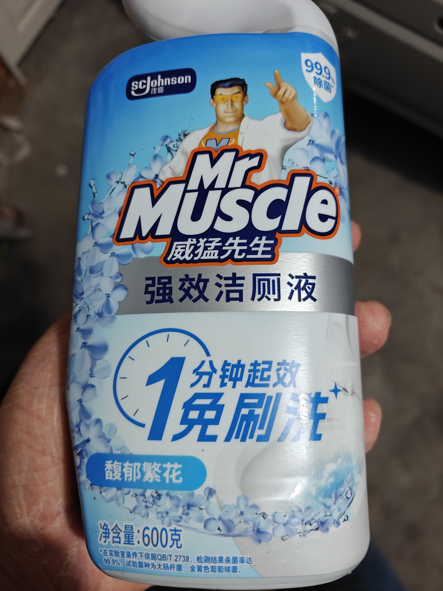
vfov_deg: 71.6
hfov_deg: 56.8
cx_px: 222
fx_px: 410
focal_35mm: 24
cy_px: 296
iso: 320
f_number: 1.8
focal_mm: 5.59
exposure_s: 1/50
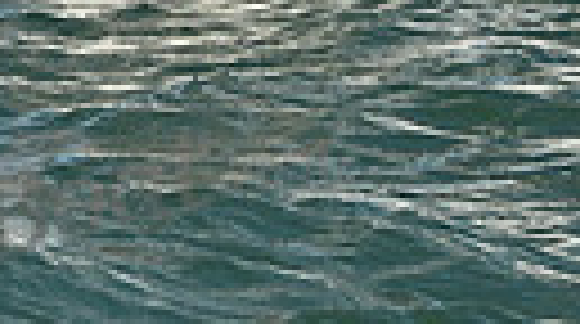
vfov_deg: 3.4
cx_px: 567
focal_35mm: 354
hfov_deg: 6.1
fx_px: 5434
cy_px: -533
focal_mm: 75
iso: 320
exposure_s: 1/1600
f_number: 9
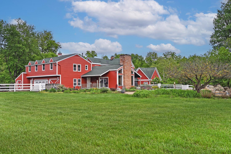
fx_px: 192
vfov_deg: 43.6
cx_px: 116
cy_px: 77
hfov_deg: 61.9
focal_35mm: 30
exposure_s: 1/400
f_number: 7.1
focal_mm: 30
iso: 100
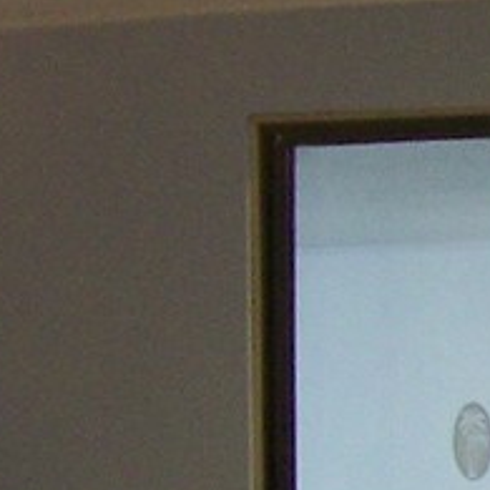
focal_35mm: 261
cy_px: 618
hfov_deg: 6.3
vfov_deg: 6.7
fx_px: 4180
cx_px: 1369
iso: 125
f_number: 2.8
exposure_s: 1/30
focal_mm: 5.85
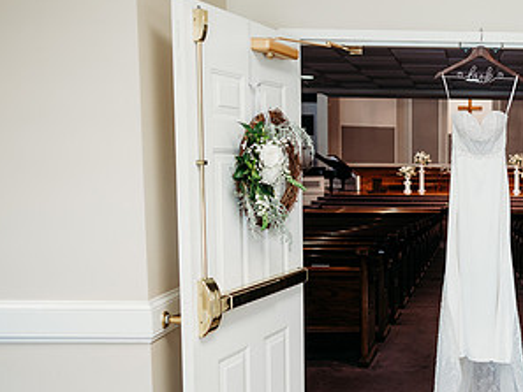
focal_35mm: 45
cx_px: 490
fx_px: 680
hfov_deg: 38.6
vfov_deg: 32.1
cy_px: 233
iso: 400
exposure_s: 1/160
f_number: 2.5
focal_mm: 24
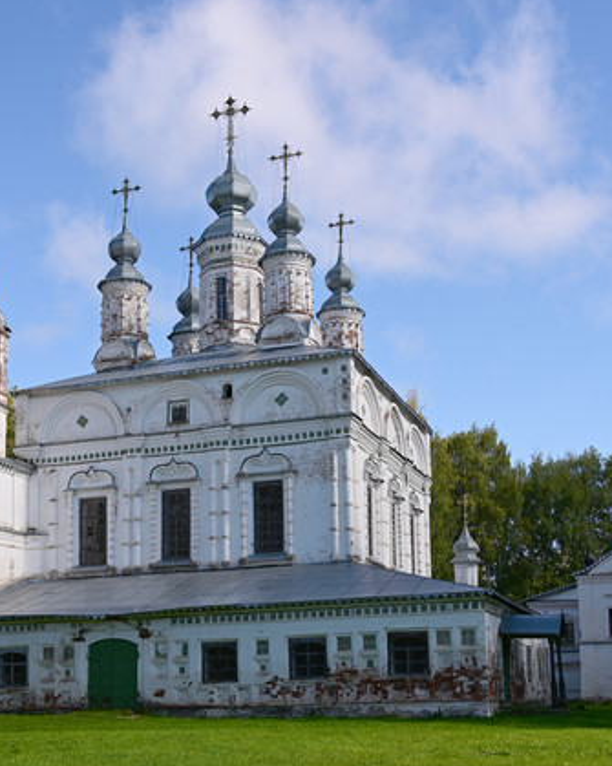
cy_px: 385
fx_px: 974
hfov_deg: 34.9
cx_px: 278
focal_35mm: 43
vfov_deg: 42.9
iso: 100
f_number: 5.6
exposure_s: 1/500
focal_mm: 30
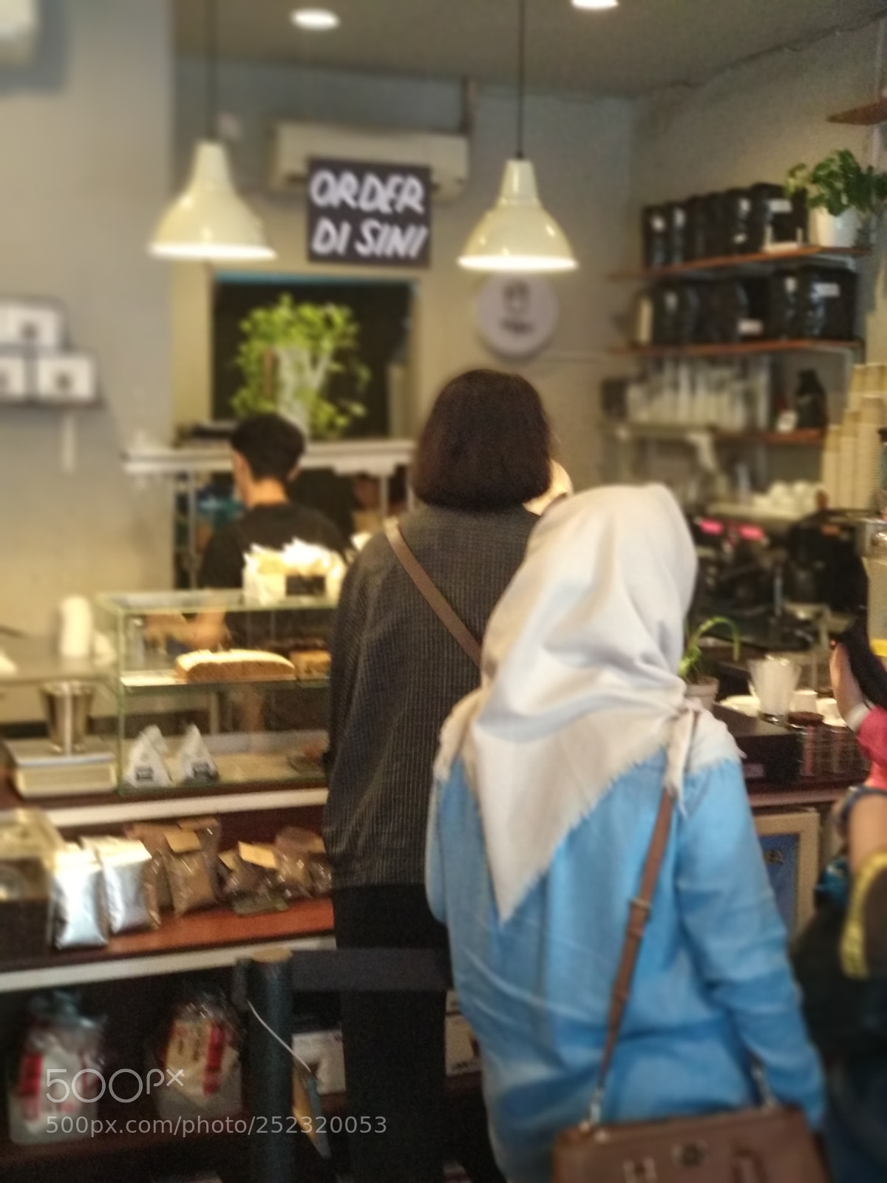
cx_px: 444
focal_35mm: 52
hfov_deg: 28.0
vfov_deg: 36.8
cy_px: 592
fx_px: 1777
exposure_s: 1/33
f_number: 2.6
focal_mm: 5.99
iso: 2500
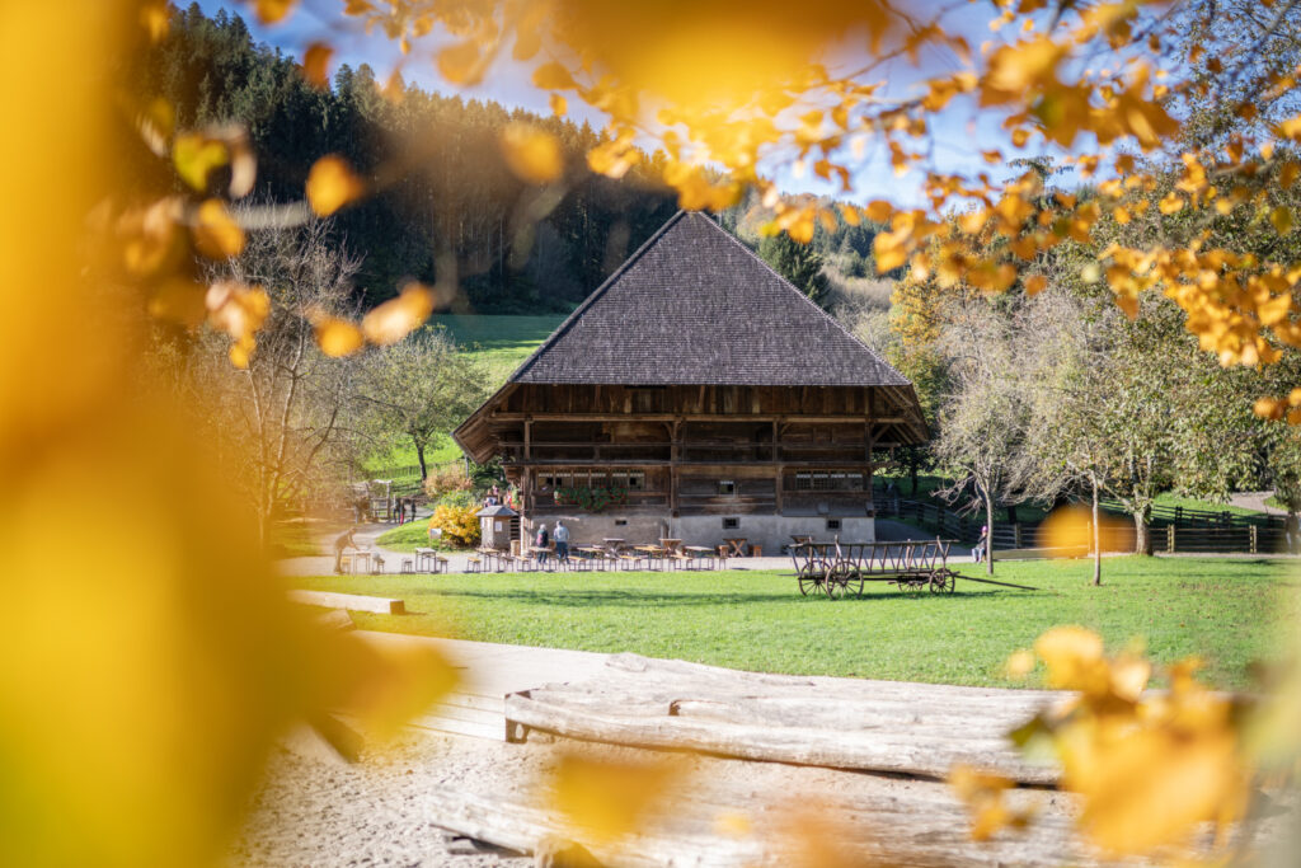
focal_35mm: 35
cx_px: 650
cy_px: 434
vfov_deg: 37.7
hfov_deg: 54.1
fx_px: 1273
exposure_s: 1/1600
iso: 100
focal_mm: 35
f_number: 1.6
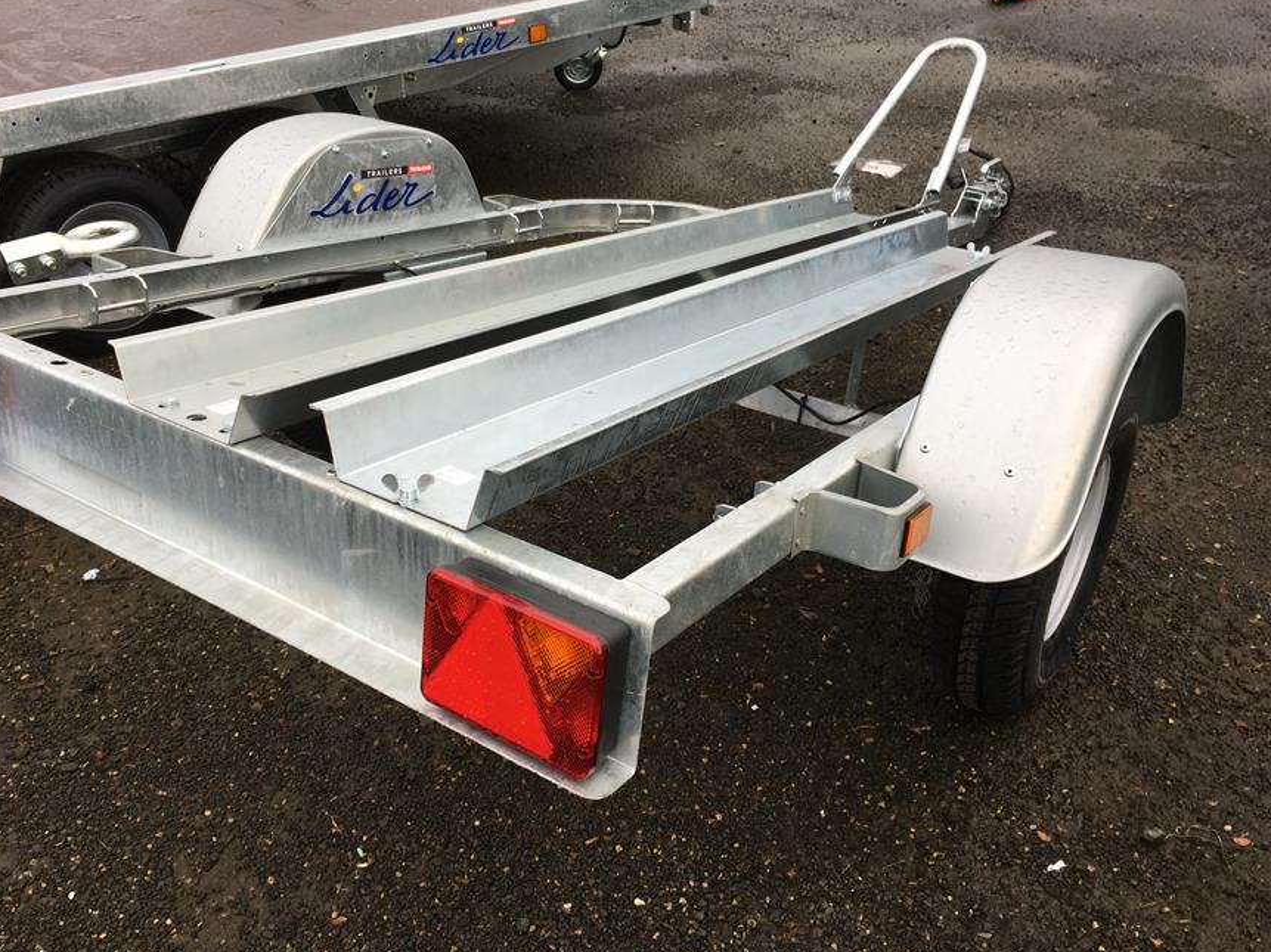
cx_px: 579
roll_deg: +0.7
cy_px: 444
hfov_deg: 56.7
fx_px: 1174
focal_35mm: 32
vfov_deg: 44.1
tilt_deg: -30.9
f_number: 2.2
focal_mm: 4.15
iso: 25
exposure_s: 1/163
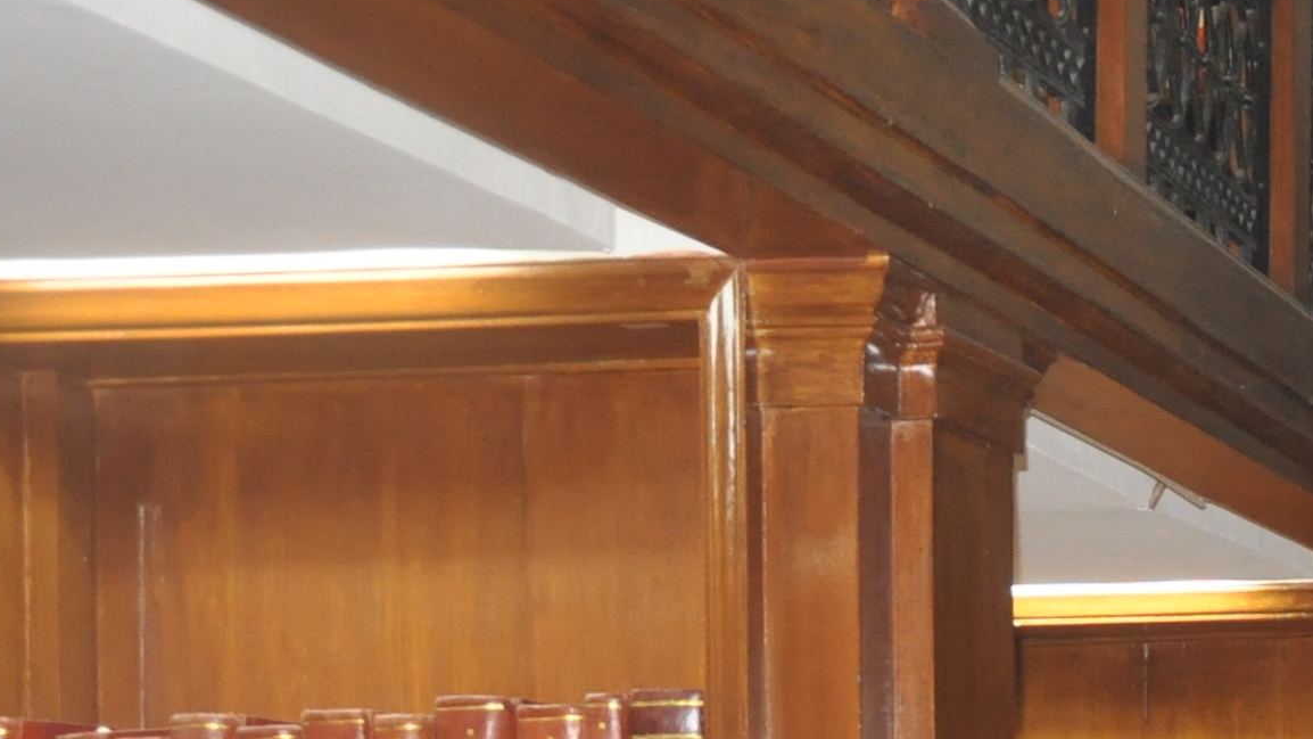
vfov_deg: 11.1
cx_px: 2266
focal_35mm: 105
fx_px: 3655
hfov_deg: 17.2
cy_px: 1103
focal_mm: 18
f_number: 3.5
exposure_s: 1/60
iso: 800
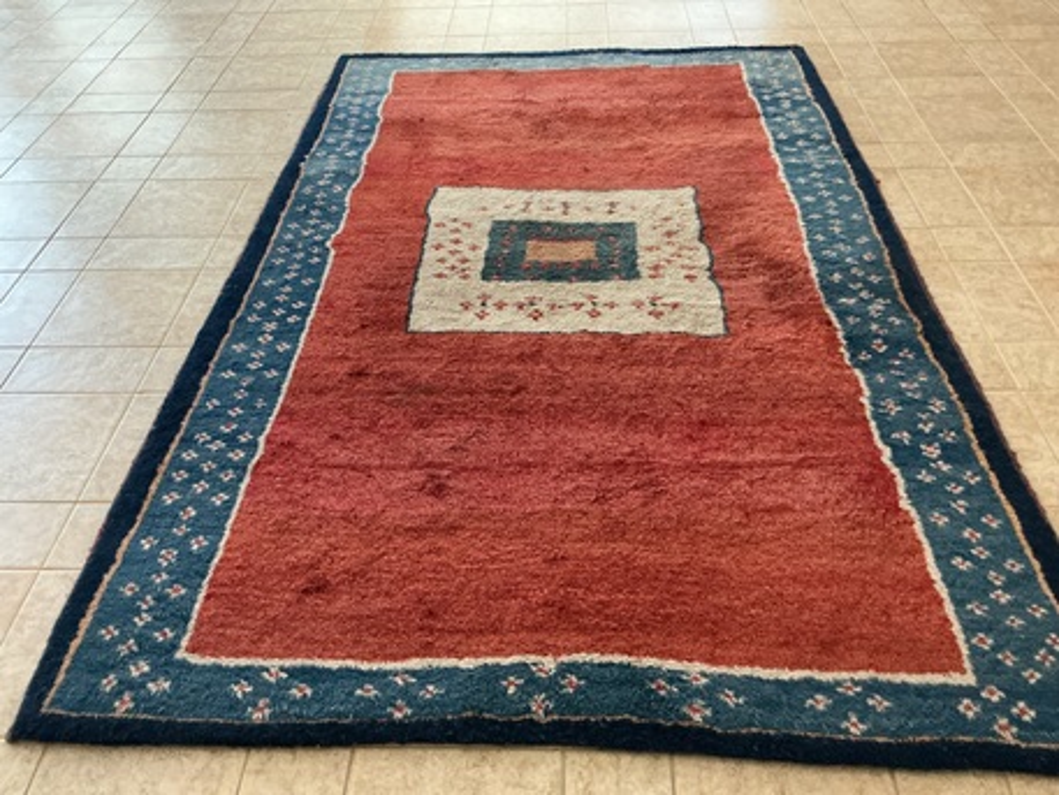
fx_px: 887
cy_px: 398
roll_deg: +2.0
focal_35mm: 29
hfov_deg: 61.6
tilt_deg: -41.9
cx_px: 530
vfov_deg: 48.2
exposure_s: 1/60
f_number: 1.8
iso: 200
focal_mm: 3
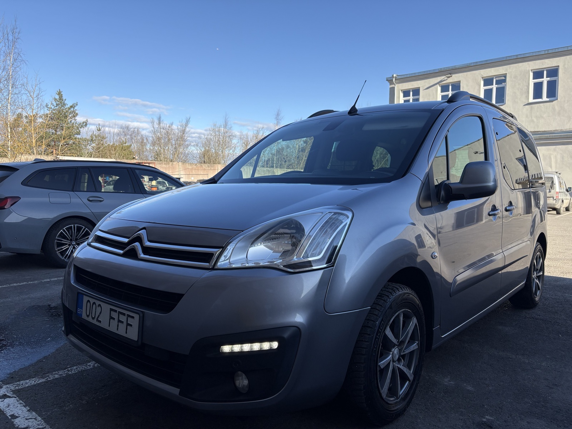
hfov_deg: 67.3
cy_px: 214
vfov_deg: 53.1
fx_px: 430
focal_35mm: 26
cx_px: 286
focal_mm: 5.96
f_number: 1.6
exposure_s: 1/1587
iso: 50
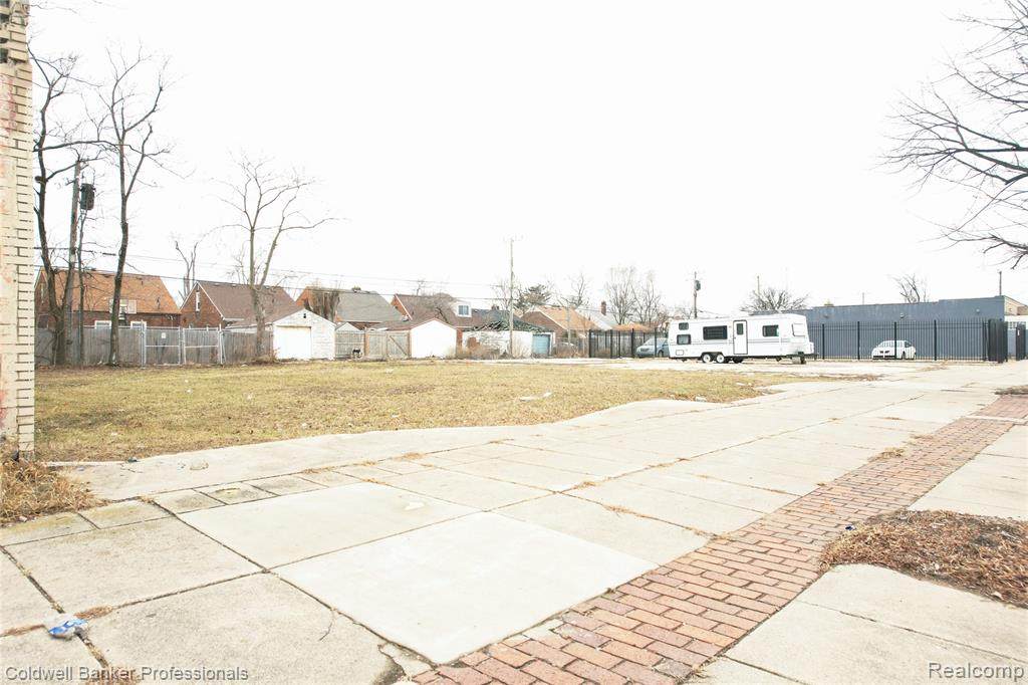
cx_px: 514
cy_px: 342
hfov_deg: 78.6
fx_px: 628
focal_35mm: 22
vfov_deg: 57.2
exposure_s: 1/161
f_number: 2.8
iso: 100
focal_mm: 8.38
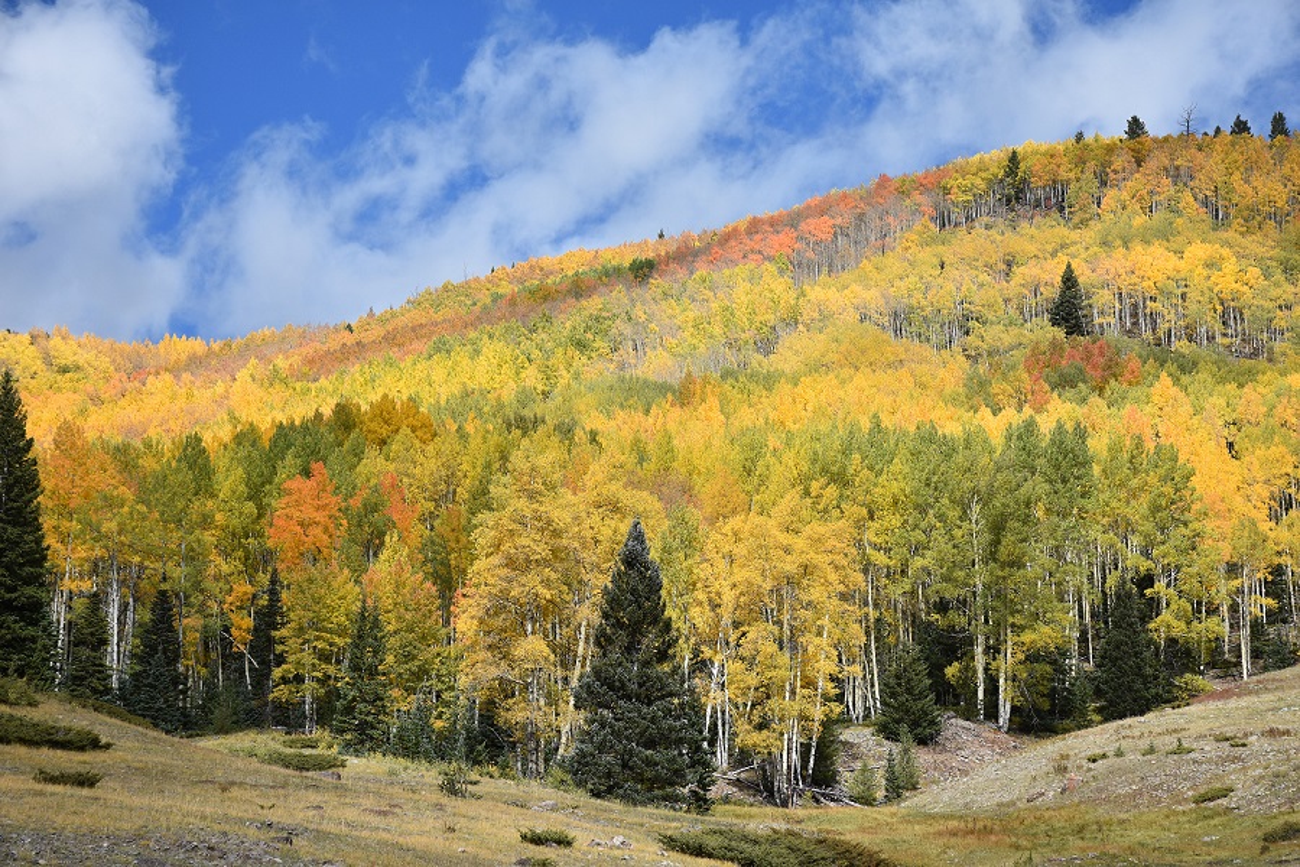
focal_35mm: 93
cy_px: 434
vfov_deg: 14.7
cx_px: 650
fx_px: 3358
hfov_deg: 21.9
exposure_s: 1/1000
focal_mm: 62
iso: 250
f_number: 8
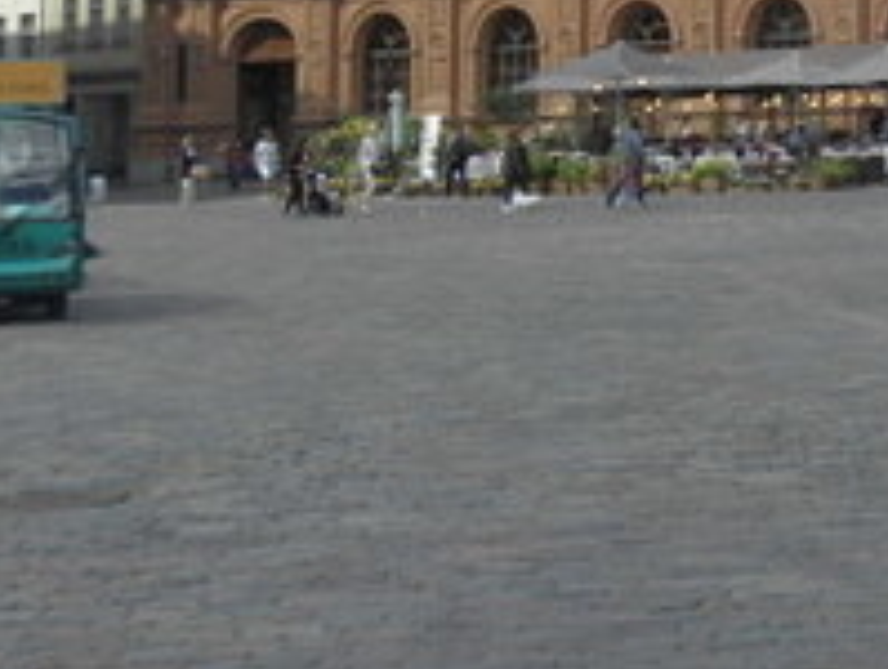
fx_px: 3135
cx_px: 1267
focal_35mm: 122
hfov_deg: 15.1
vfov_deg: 11.7
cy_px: -312
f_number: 5.6
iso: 64
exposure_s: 1/125
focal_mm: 6.85
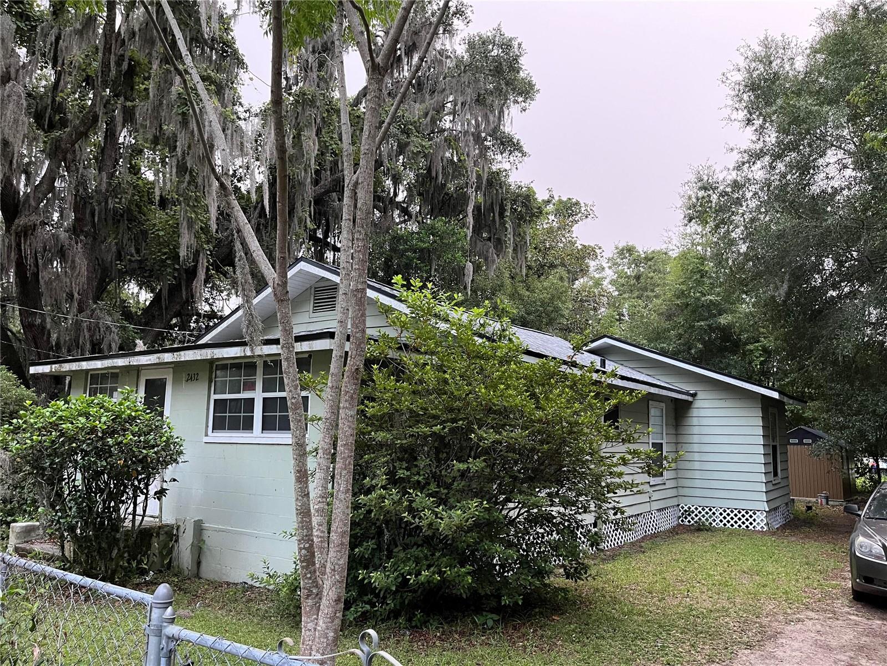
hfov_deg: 67.3
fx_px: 666
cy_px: 333
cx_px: 444
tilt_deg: +9.3
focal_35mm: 26
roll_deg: -0.6
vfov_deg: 53.1
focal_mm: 5.1
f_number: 1.6
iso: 250
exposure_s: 1/60
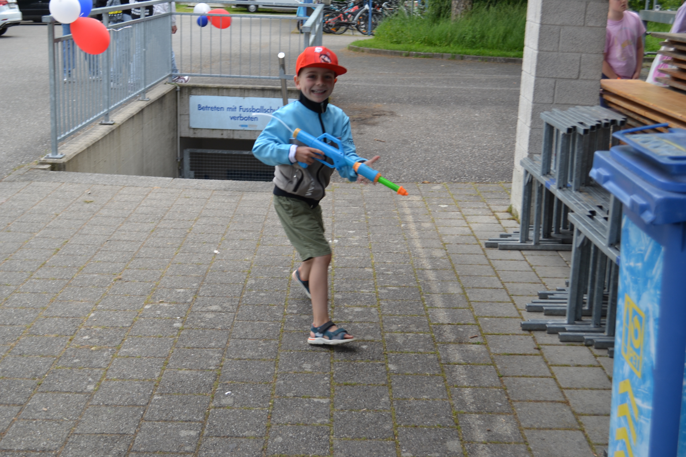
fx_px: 915
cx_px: 343
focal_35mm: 48
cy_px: 228
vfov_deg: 28.1
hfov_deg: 41.1
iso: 100
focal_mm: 32
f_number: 5.6
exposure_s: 1/125
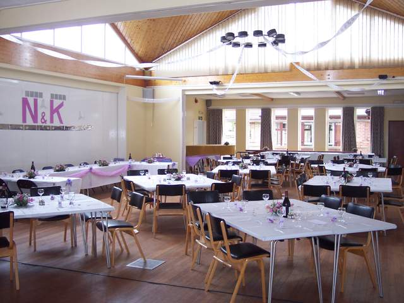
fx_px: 443
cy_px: 152
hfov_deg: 49.0
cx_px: 202
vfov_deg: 37.7
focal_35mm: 38
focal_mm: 8
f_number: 2.8
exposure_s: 1/45
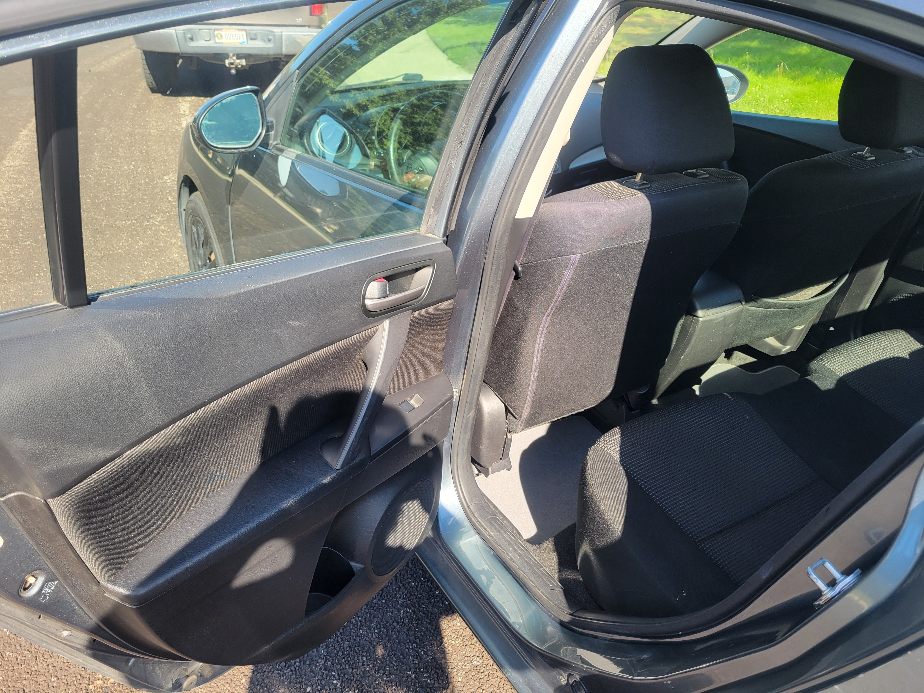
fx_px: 694
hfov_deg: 67.3
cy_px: 346
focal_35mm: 26
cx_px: 462
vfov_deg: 53.1
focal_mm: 5.4
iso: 40
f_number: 1.8
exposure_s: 1/260
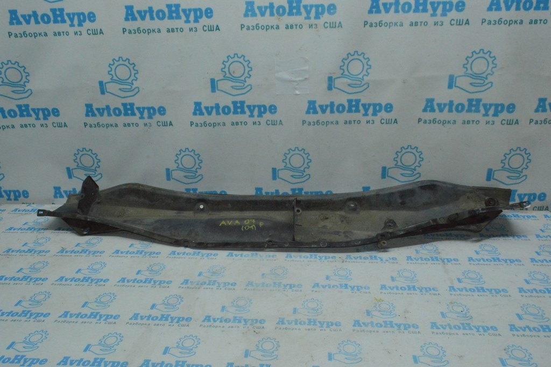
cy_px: 184
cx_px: 276
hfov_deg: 67.4
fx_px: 413
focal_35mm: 27
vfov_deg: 47.9
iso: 6400
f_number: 16
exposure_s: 1/200
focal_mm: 18
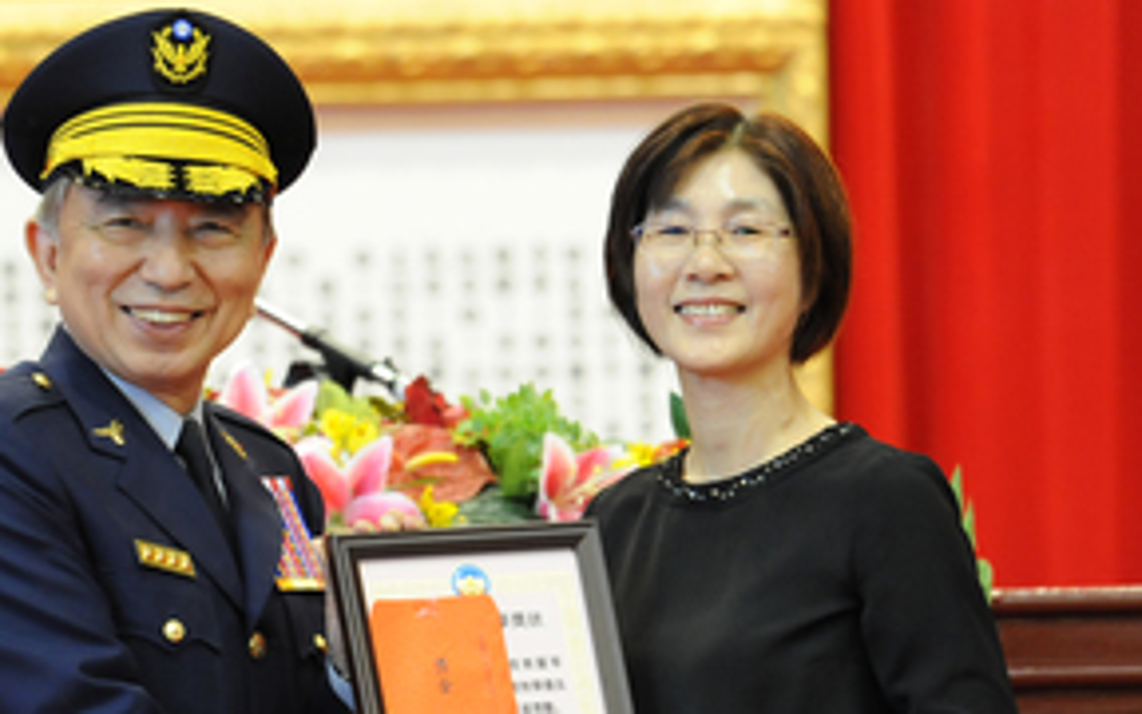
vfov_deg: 3.4
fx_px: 11889
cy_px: 464
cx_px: 412
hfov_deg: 5.5
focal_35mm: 382
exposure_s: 1/60
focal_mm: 270
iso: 3200
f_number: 5.6
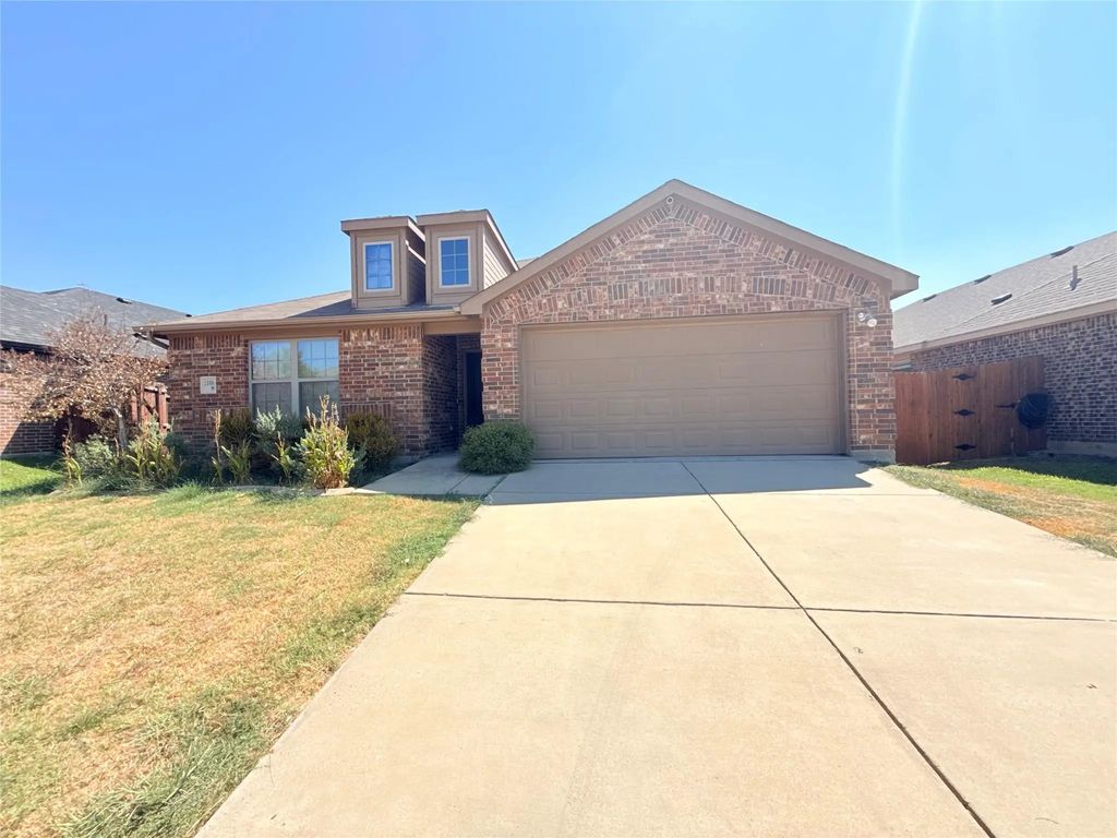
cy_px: 419
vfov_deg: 85.7
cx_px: 558
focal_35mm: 14
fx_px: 452
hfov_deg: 102.1
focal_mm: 2.22
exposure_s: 1/1656
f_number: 2.2
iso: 50
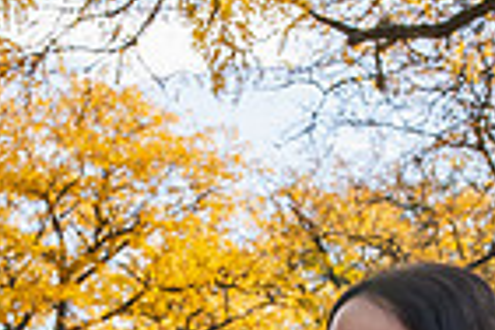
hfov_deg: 15.5
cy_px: 398
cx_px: 165
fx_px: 1815
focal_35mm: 132
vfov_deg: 10.2
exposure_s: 1/320
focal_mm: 32
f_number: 7.1
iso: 320
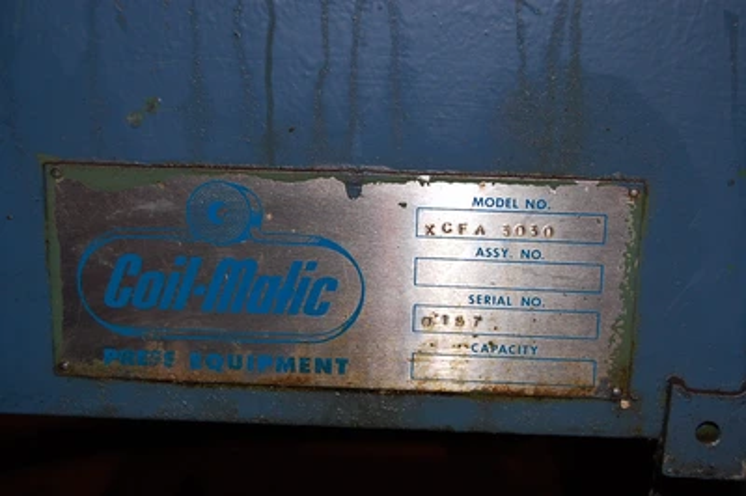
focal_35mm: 63
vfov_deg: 21.5
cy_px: 248
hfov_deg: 31.9
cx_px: 373
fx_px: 1304
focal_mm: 42
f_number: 5.3
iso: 400
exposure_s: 1/60
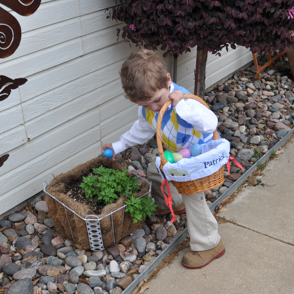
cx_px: 158
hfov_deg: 31.6
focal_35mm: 54
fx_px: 519
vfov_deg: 31.6
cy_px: 147
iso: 250
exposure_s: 1/125
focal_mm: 28
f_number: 5.6
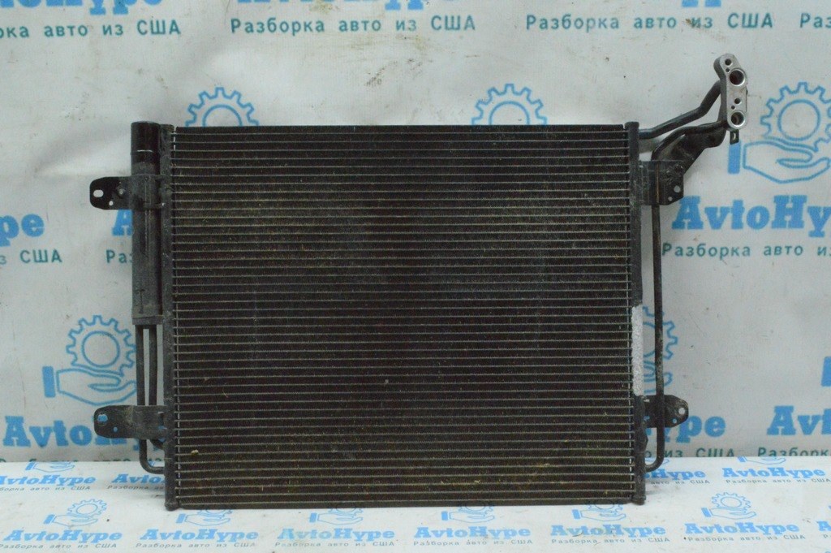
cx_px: 416
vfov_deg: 33.0
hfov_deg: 48.0
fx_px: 934
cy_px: 276
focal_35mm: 40
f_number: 25
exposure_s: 1/50
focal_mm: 27
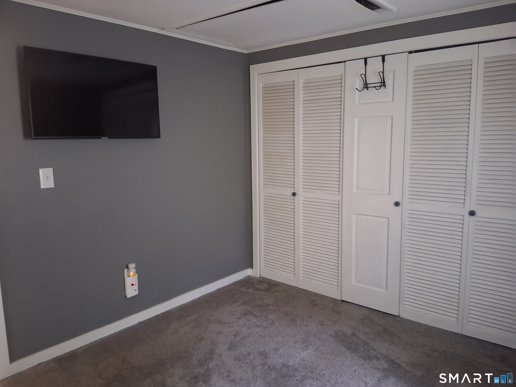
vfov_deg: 53.1
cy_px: 194
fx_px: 388
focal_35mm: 26
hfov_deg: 67.3
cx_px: 258
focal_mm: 3.98
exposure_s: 1/20
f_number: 1.8
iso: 1000
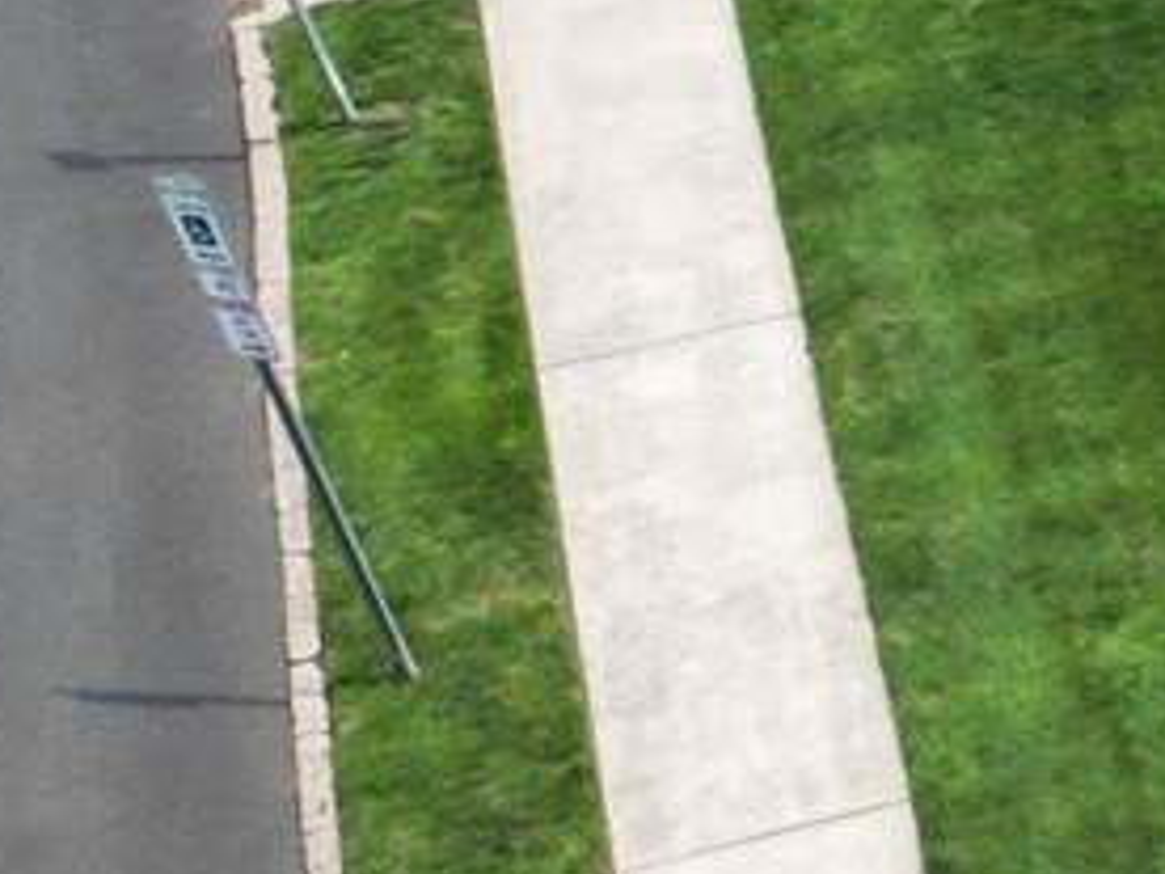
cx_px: 4191
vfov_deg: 8.3
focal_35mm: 178
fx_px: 5991
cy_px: 1039
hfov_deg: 8.2
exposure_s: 1/2000
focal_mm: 6.72
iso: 140
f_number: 1.7
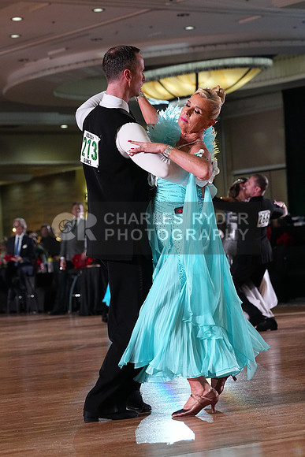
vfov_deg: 17.6
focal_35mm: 116
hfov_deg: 11.8
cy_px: 228
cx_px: 152
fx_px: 1473
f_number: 5.6
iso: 6400
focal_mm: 116
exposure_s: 1/400
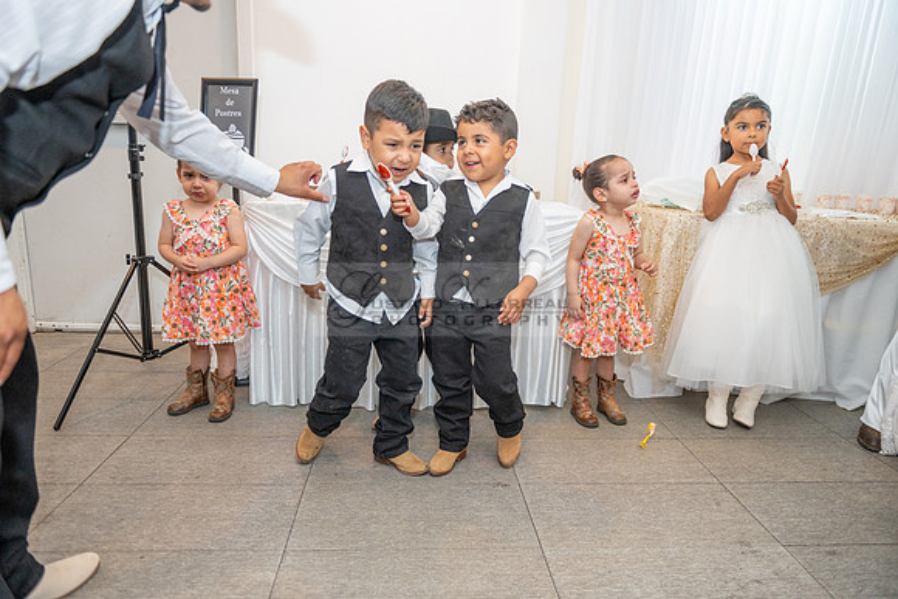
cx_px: 449
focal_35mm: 24
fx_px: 599
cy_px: 300
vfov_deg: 53.2
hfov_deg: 73.7
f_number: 3.2
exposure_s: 1/160
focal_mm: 24
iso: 800
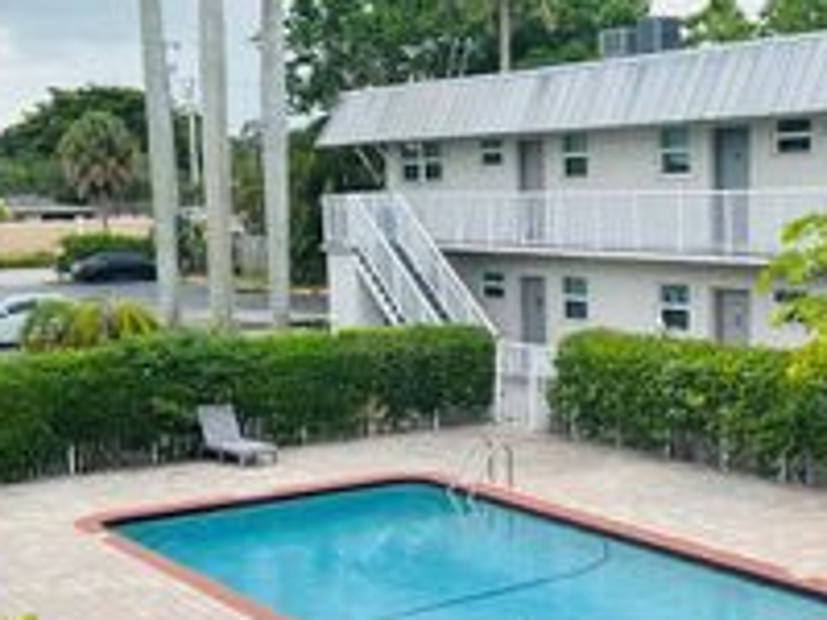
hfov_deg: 29.7
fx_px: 1553
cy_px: 333
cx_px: 513
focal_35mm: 65
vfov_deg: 22.6
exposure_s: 1/2208
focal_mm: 5.7
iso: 50
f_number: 1.5
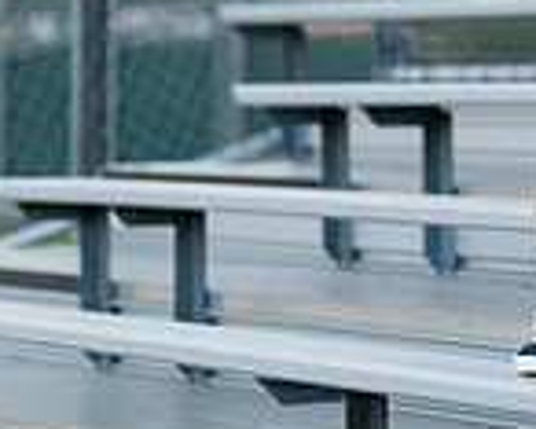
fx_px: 3572
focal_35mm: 225
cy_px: -99
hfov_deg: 8.4
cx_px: 774
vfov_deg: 6.8
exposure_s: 1/800
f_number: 1.2
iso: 100
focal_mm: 50
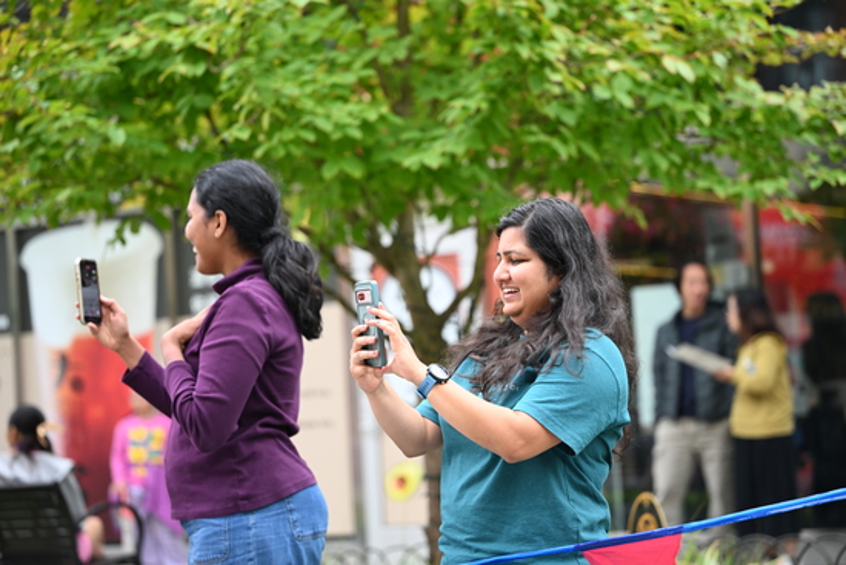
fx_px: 2162
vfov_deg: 14.9
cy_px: 282
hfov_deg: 22.1
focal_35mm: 92
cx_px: 423
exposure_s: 1/1000
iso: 640
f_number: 2.8
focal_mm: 92
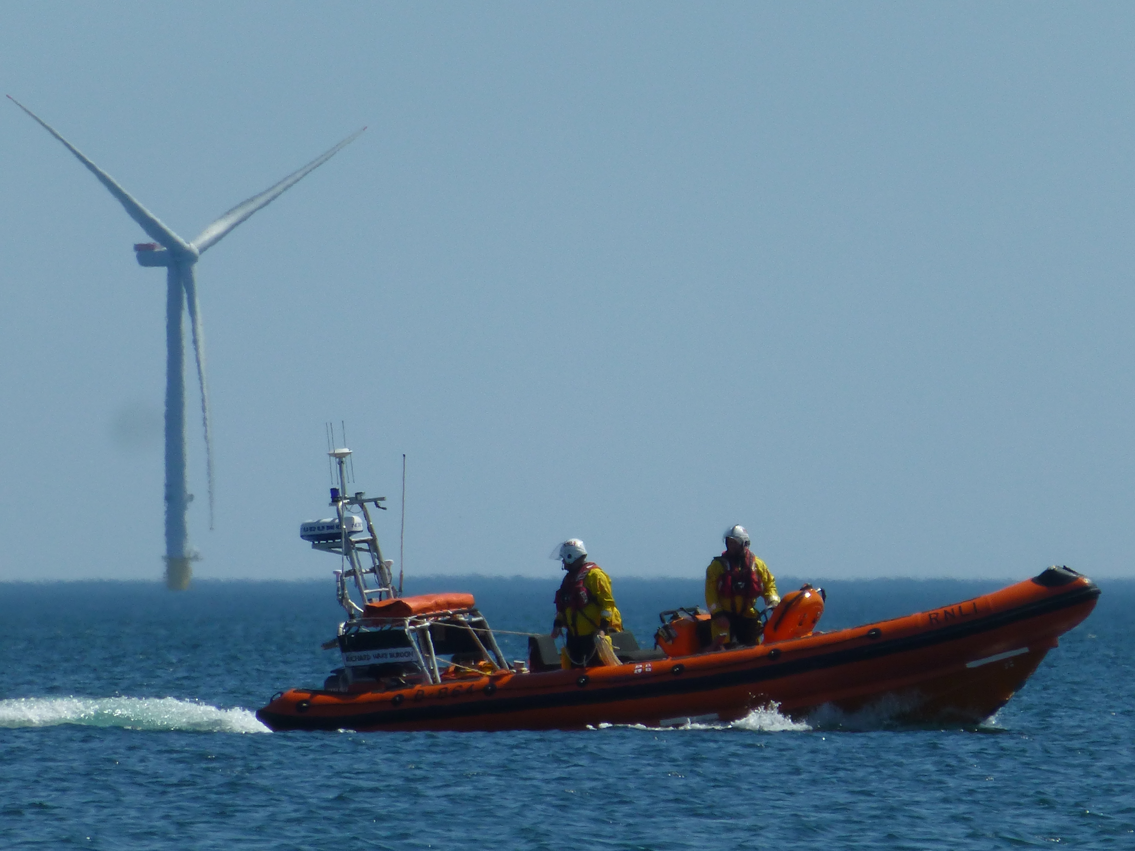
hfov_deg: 2.4
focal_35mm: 816
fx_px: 26755
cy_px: 426
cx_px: 568
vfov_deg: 1.8
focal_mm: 86
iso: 100
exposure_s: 1/800
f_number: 6.4
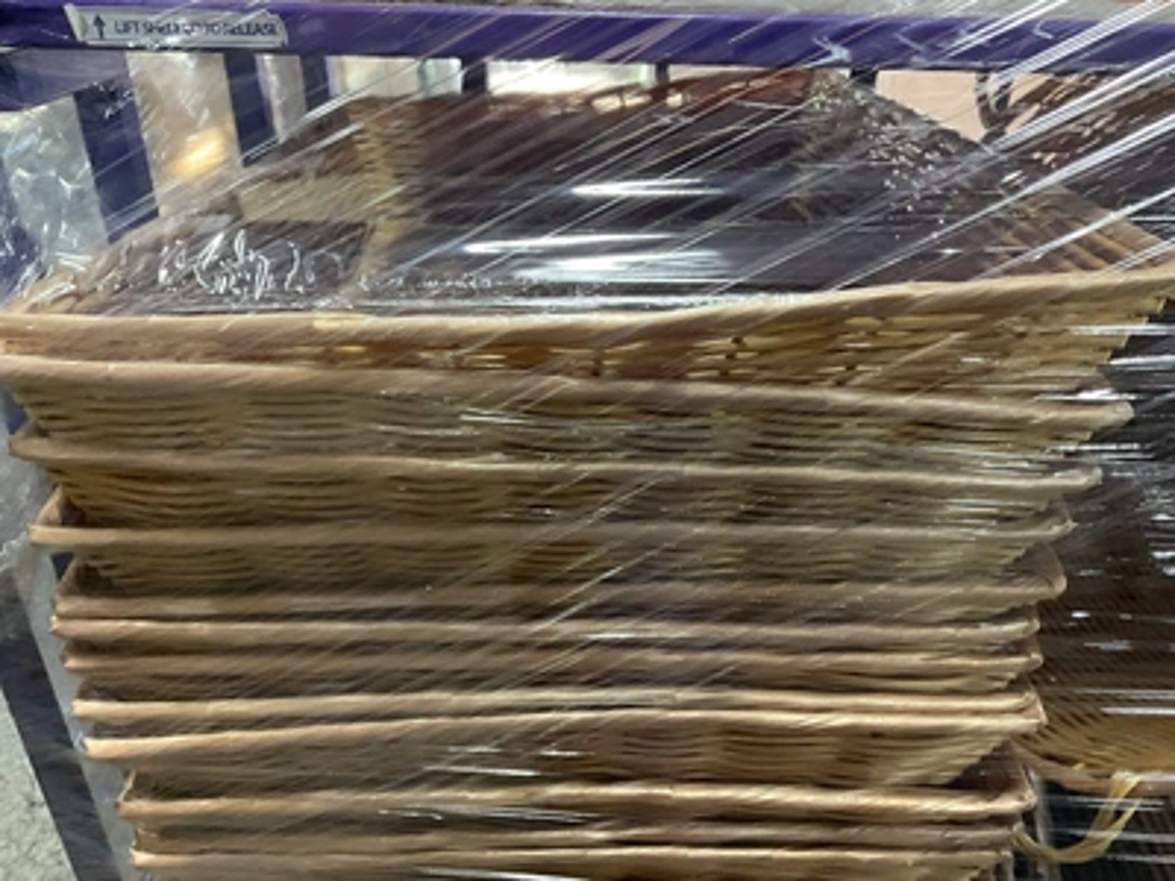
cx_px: 588
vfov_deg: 48.2
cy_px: 440
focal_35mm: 29
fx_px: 984
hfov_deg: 61.7
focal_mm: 3
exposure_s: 1/30
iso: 250
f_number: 1.8
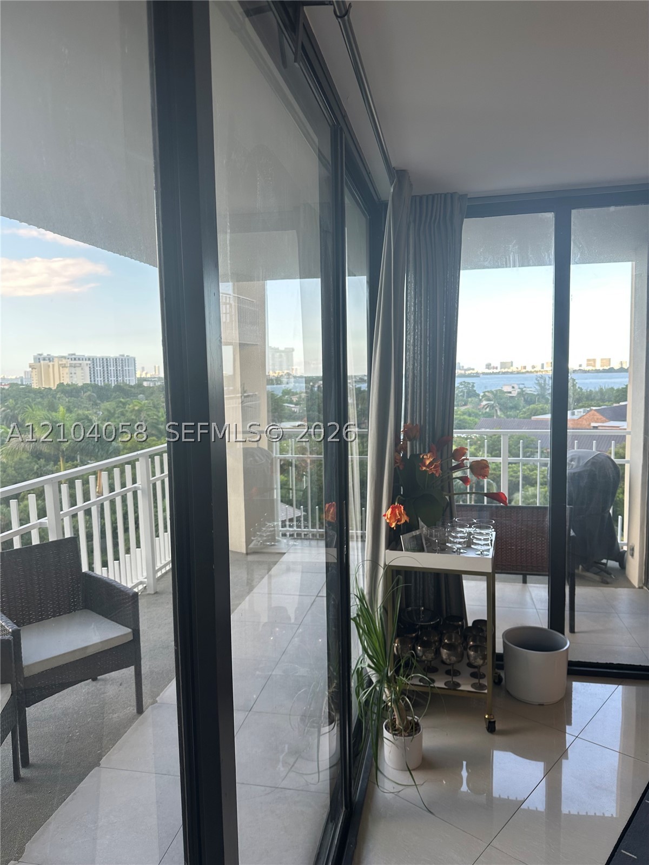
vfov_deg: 71.6
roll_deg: +0.3
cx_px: 324
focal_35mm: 24
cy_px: 432
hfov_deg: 56.8
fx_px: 600
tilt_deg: -3.9
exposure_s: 1/190
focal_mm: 6.86
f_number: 1.78
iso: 80
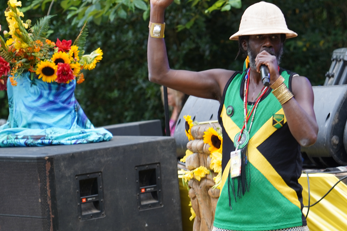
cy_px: 144
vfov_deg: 7.8
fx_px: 1687
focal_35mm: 175
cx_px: 284
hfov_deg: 11.7
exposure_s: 1/160
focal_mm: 105
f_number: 4
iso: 500
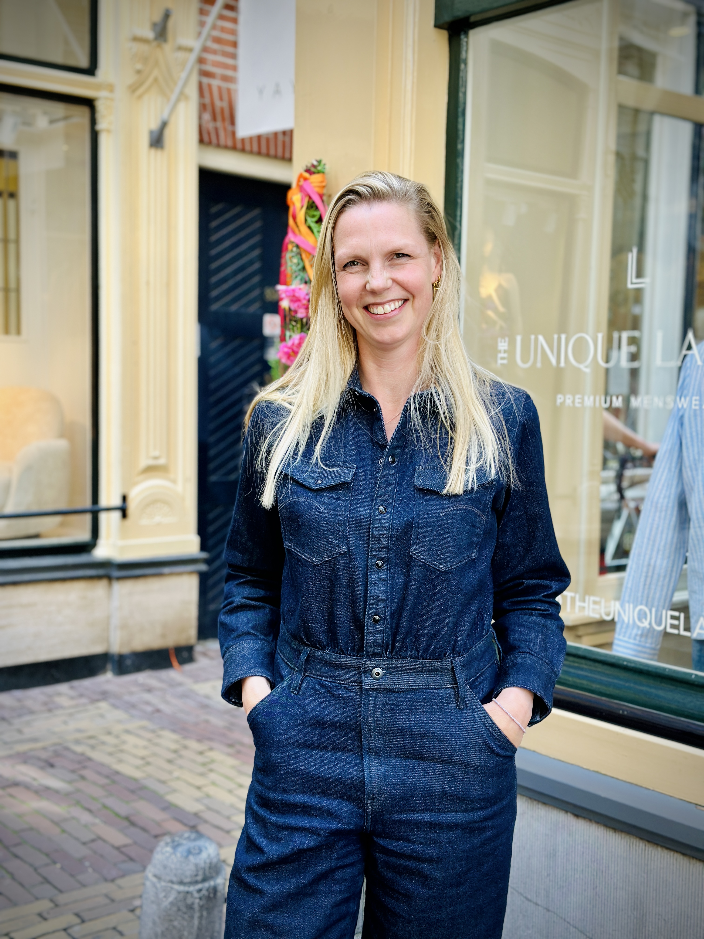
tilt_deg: -3.7
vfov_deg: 39.7
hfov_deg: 30.3
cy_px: 470
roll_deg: -1.9
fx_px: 1302
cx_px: 352
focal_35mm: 48
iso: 80
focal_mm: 6.86
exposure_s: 1/348
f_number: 1.78
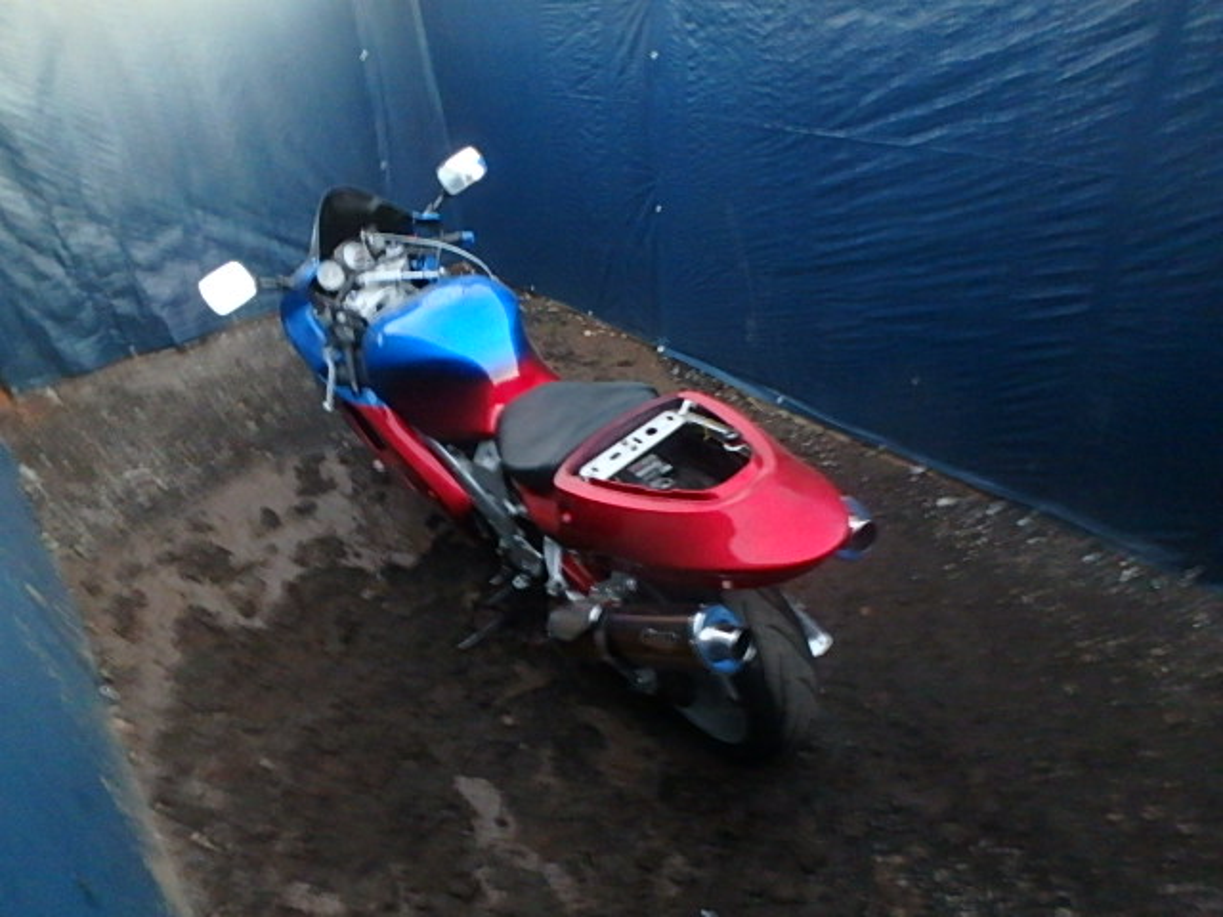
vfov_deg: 63.4
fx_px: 742
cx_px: 612
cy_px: 458
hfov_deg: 79.0
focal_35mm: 21
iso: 1000
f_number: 3.5
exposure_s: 1/8
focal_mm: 3.7
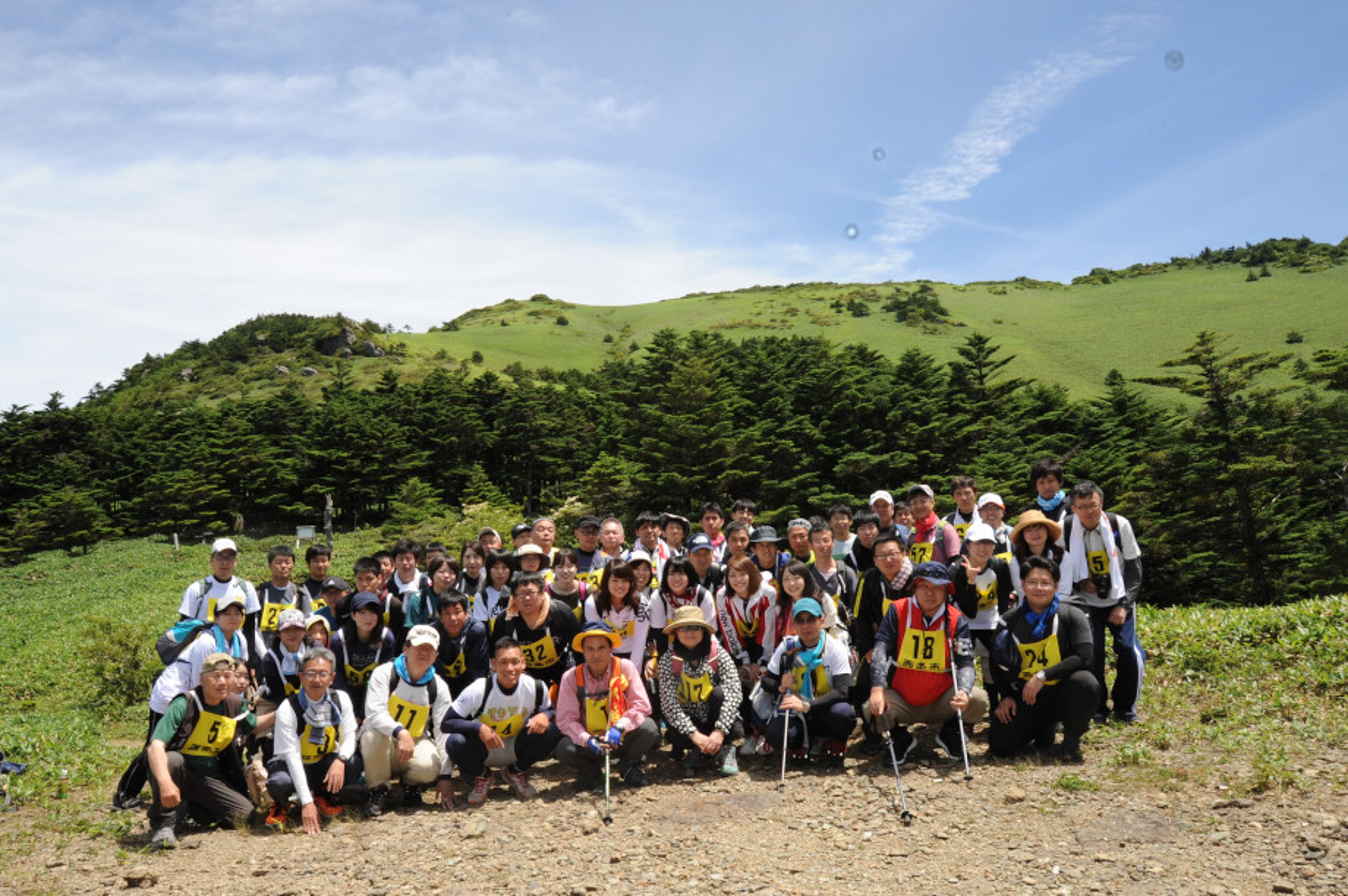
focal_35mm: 24
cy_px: 448
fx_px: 898
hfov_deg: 73.8
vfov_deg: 53.1
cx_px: 674
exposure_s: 1/250
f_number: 19
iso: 800
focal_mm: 24
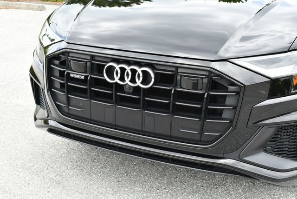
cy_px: 100
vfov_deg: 26.0
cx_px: 148
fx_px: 429
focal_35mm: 52
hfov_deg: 38.2
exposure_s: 1/250
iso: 280
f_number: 5.6
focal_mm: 26
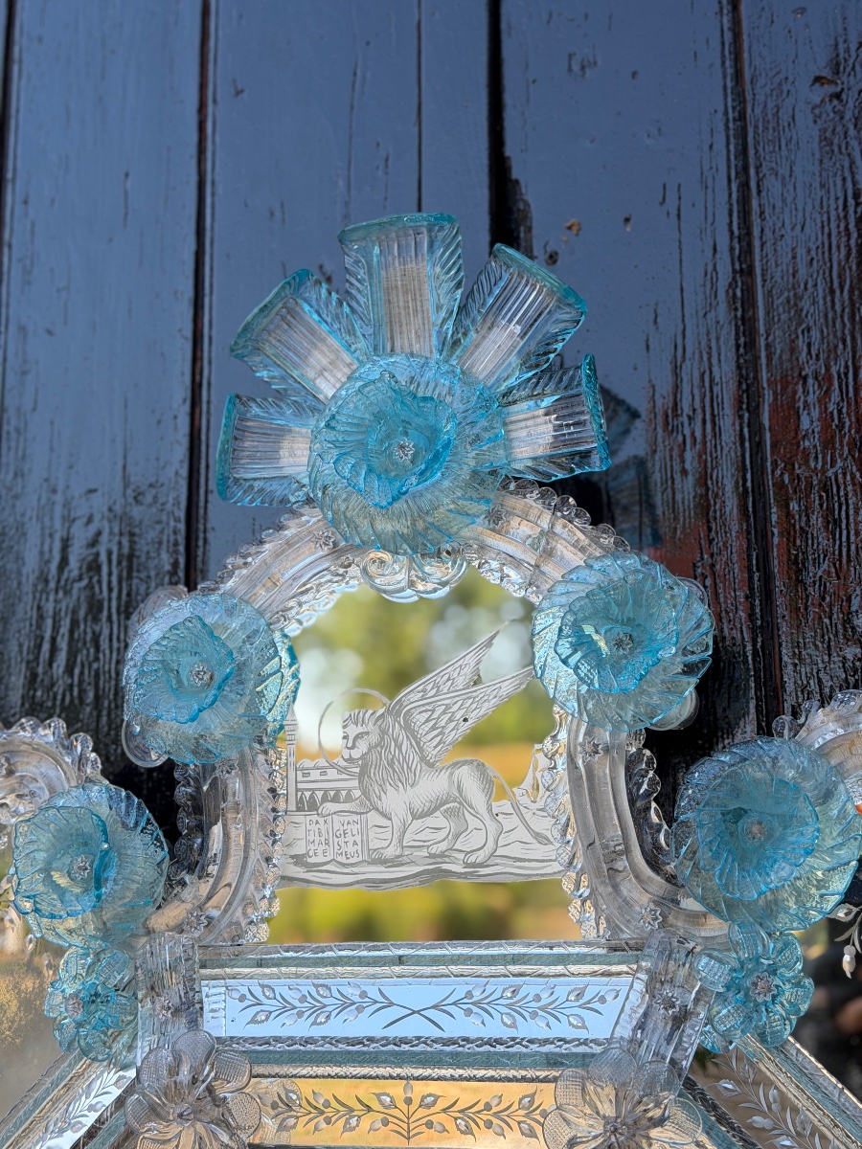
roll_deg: +0.3
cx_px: 431
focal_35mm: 48
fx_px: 1594
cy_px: 574
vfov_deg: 39.7
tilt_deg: +13.1
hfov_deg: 30.3
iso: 80
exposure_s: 1/675
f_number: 1.78
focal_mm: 6.76
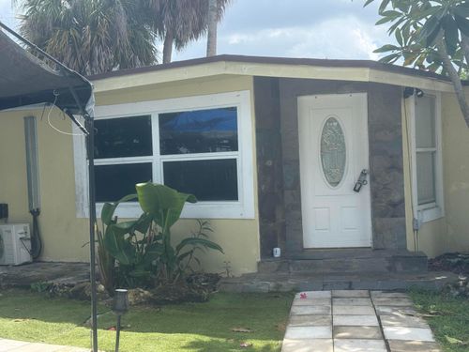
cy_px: 176
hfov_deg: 39.7
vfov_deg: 30.3
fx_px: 650
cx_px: 234
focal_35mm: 48
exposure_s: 1/3226
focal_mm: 6.76
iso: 100
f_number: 1.78
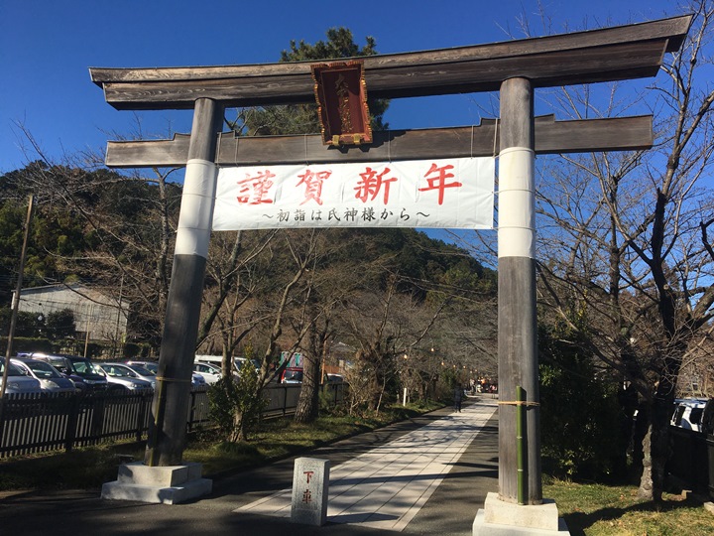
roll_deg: -3.9
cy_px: 268
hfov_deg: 61.7
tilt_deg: +10.3
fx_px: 598
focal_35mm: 29
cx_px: 357
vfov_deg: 48.2
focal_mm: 4.15
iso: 25
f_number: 2.2
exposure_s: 1/2137
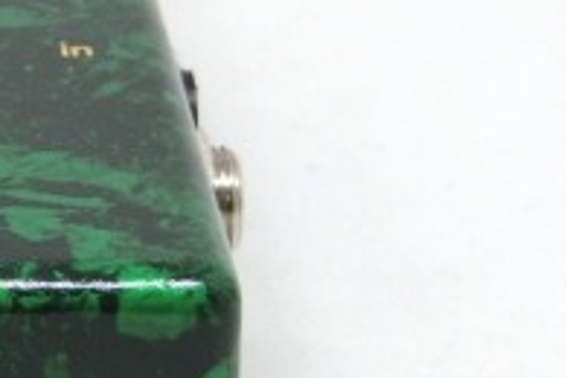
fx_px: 3228
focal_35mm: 205
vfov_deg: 6.7
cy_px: 206
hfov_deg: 9.8
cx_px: -192
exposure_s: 1/100
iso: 400
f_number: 5
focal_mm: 10.7
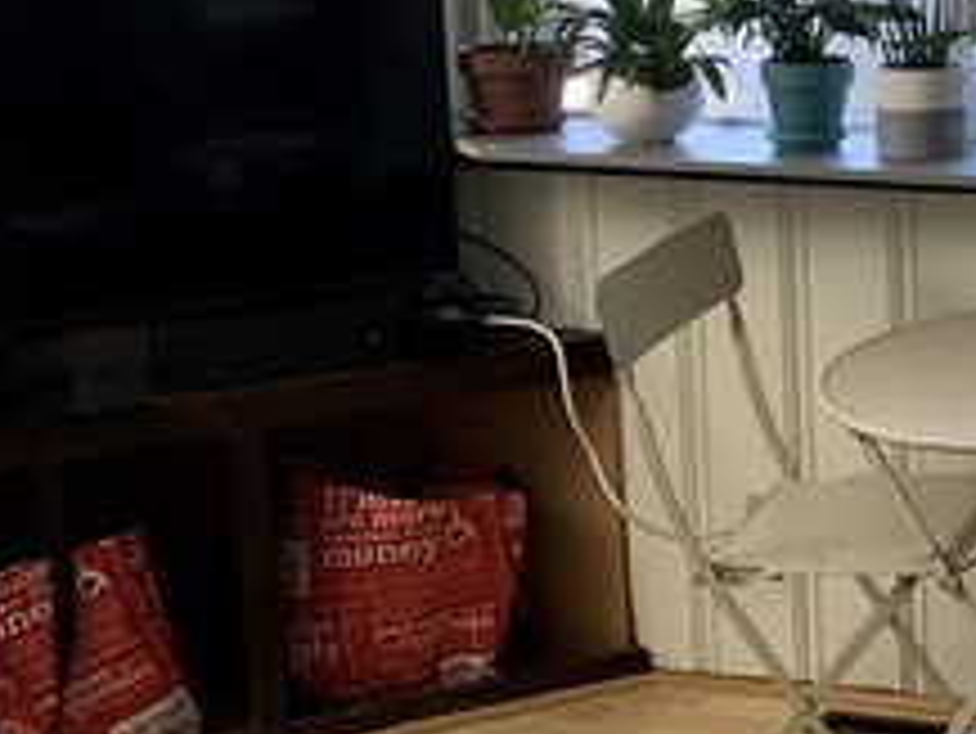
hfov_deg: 20.6
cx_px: 1491
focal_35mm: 80
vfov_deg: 18.1
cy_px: 41
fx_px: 2257
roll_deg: -0.6
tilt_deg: -7.1
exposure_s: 1/60
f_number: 1.8
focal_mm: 4.25
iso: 125
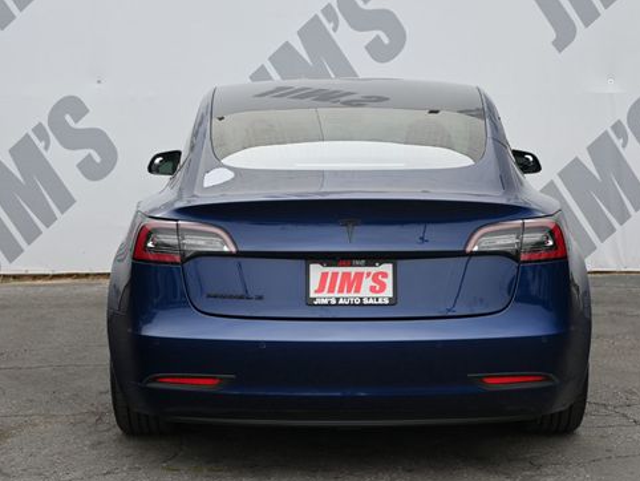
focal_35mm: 75
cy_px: 239
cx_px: 351
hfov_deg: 26.1
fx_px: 1381
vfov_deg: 19.7
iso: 220
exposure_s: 1/250
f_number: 5.6
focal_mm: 39
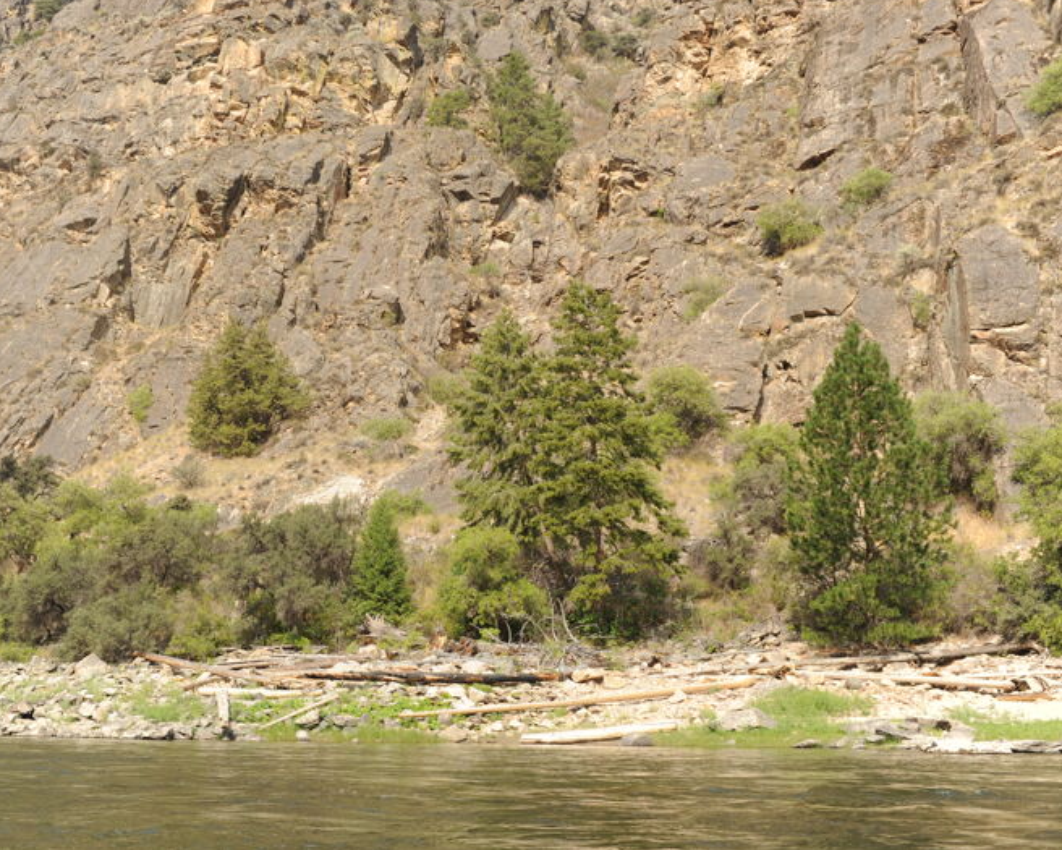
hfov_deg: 45.6
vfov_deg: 37.3
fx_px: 1257
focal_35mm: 40
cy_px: 423
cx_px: 450
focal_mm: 35
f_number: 5.6
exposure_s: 1/400
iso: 200
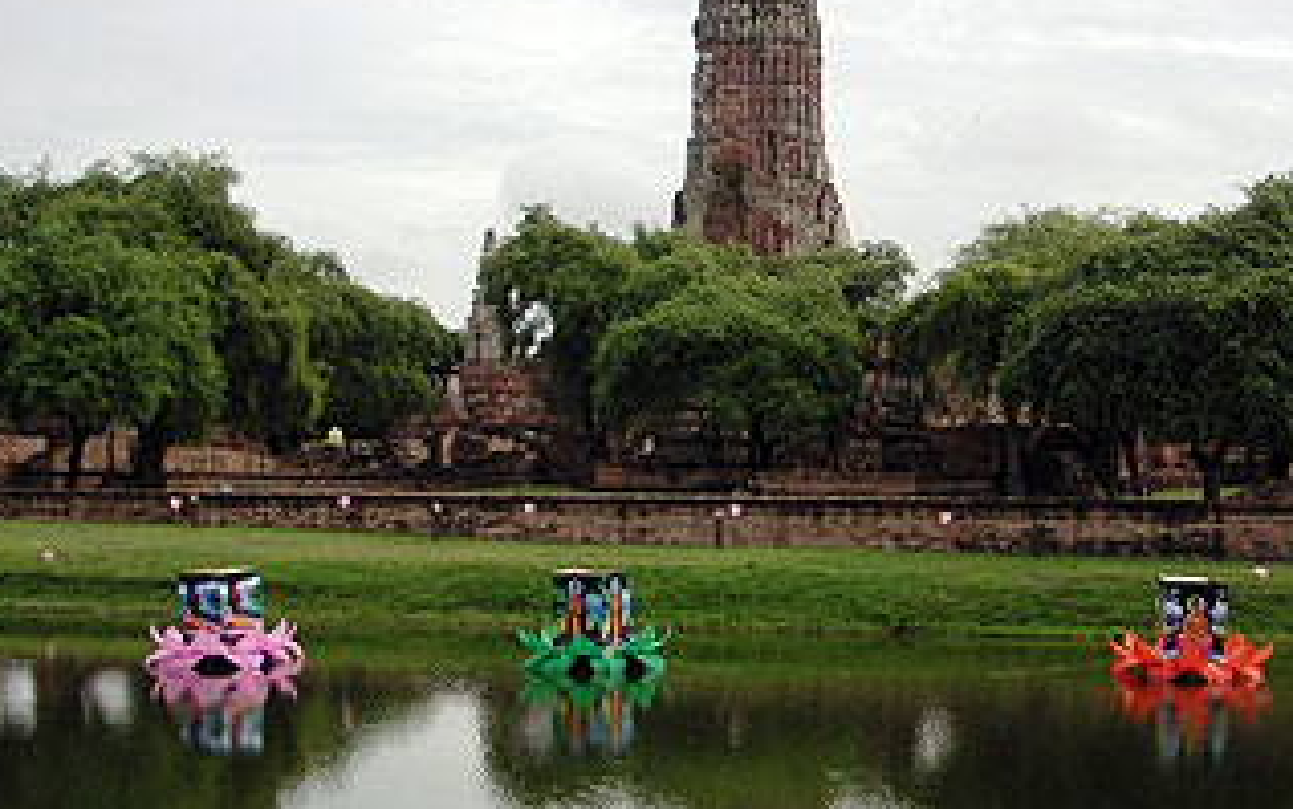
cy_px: 531
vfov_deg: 22.7
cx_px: 886
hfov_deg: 35.2
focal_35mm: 57
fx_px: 2009
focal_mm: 6
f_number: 2.8
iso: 50
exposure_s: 1/750
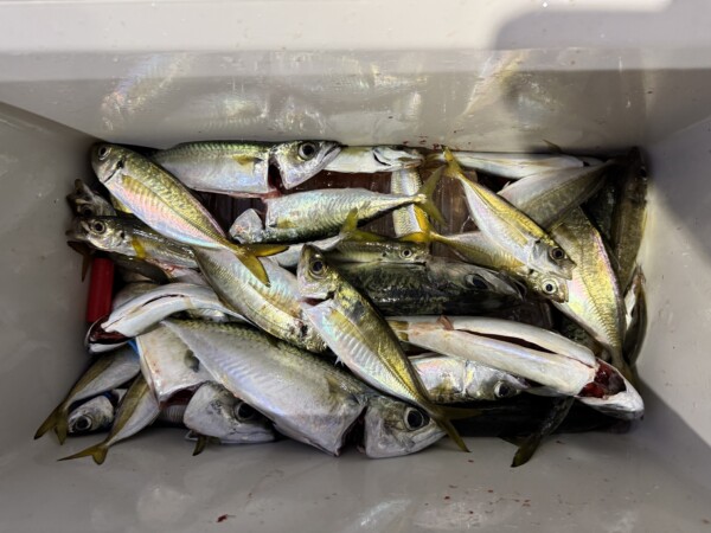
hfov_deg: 71.6
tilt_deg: -86.1
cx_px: 356
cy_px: 266
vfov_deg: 56.8
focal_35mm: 24
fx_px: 493
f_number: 1.78
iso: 250
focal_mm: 6.76
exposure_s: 1/60
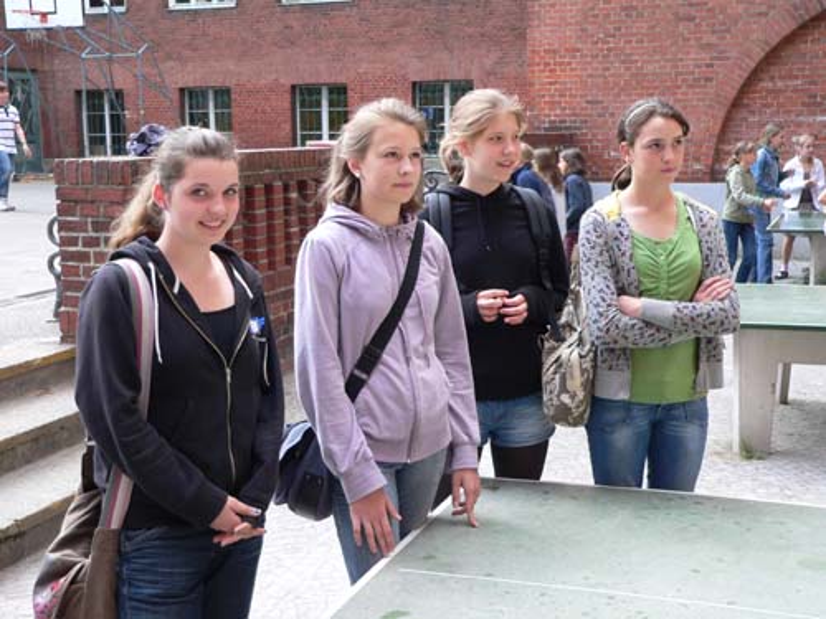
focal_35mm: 48
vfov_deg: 30.3
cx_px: 413
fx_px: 1145
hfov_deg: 39.7
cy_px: 310
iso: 80
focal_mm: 7.9
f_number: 2.8
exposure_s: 1/60
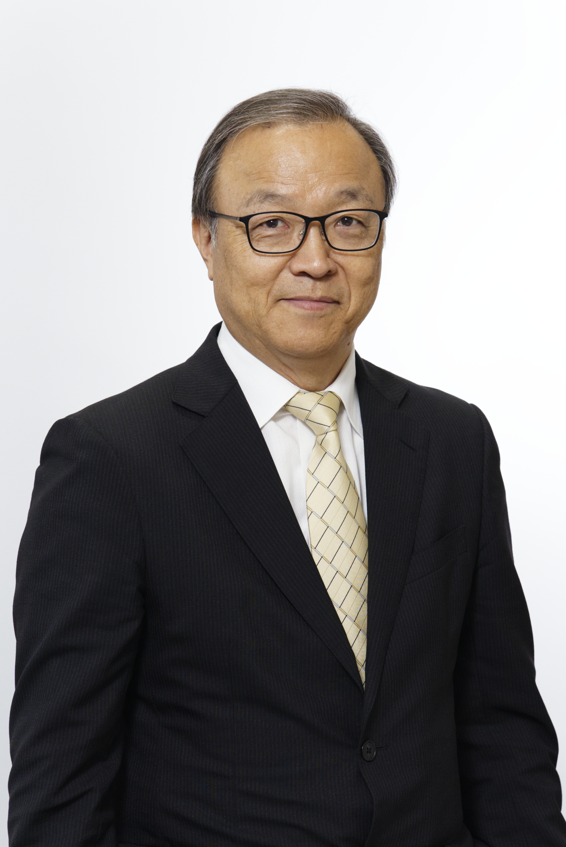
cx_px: 283
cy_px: 424
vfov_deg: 16.1
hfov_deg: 10.8
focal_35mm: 127
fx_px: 2992
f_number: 6.3
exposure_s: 1/125
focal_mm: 85
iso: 500
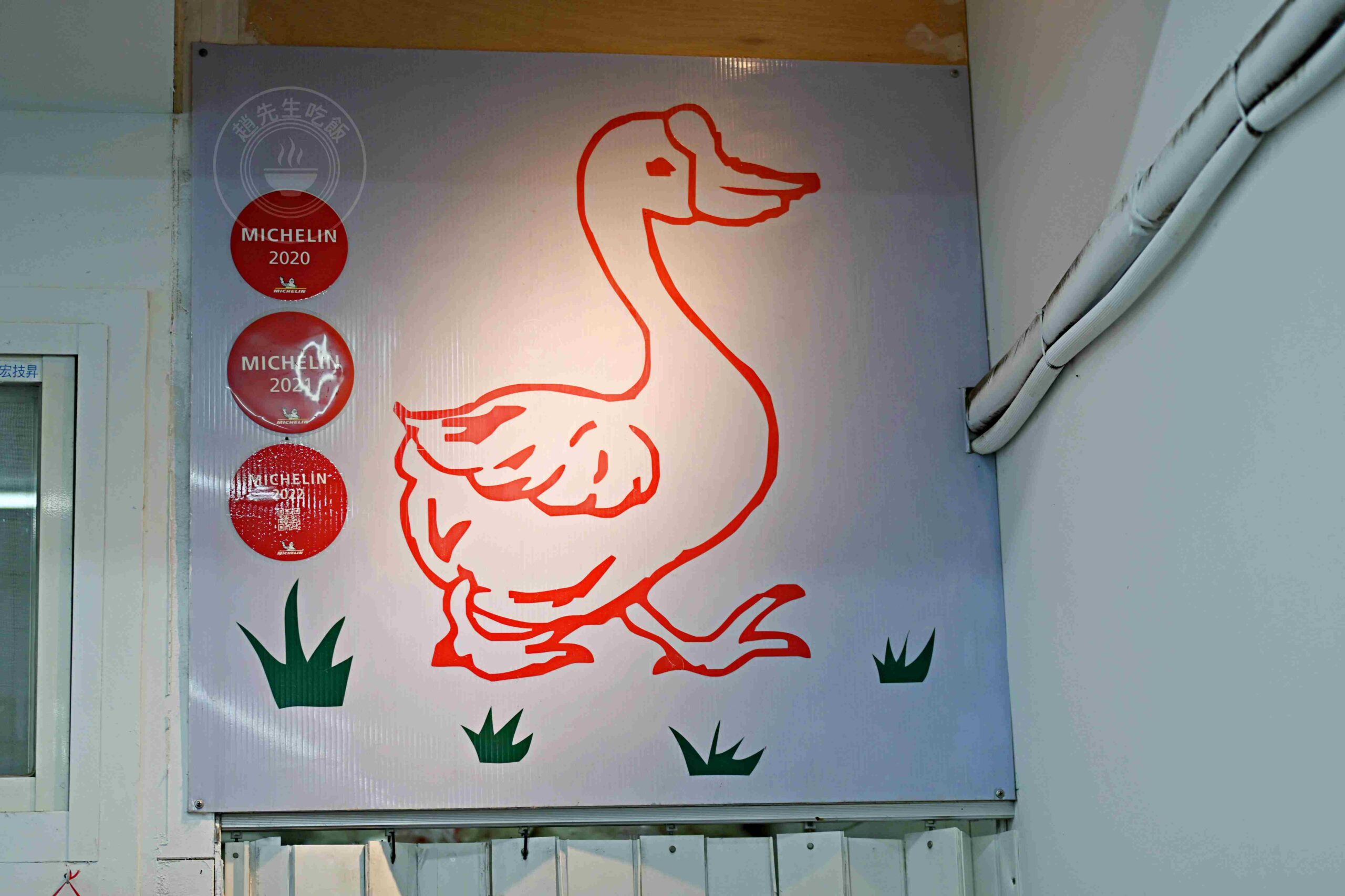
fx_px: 2802
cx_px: 672
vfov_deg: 18.2
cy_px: 448
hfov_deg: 27.0
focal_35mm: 75
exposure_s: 1/200
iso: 100
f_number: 2.2
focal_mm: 50
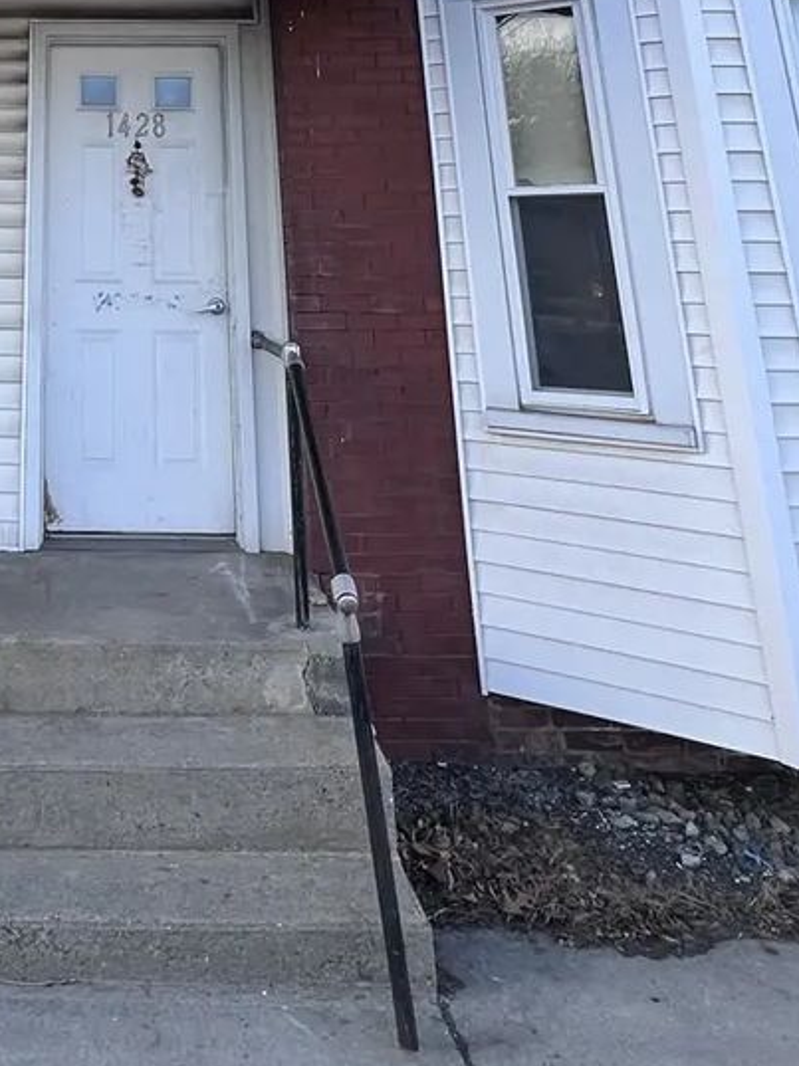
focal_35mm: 33
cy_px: -102
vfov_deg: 43.3
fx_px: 1016
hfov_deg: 39.7
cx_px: 75
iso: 32
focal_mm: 1.57
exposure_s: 1/147
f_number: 1.8
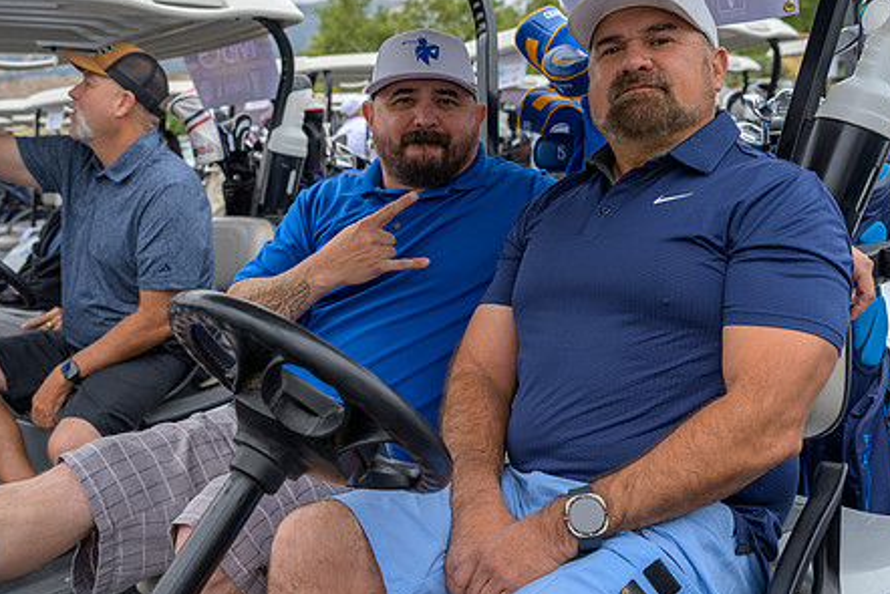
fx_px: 1088
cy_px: 253
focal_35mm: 44
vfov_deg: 30.5
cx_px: 465
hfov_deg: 44.5
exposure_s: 1/200
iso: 100
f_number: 4
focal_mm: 33.5
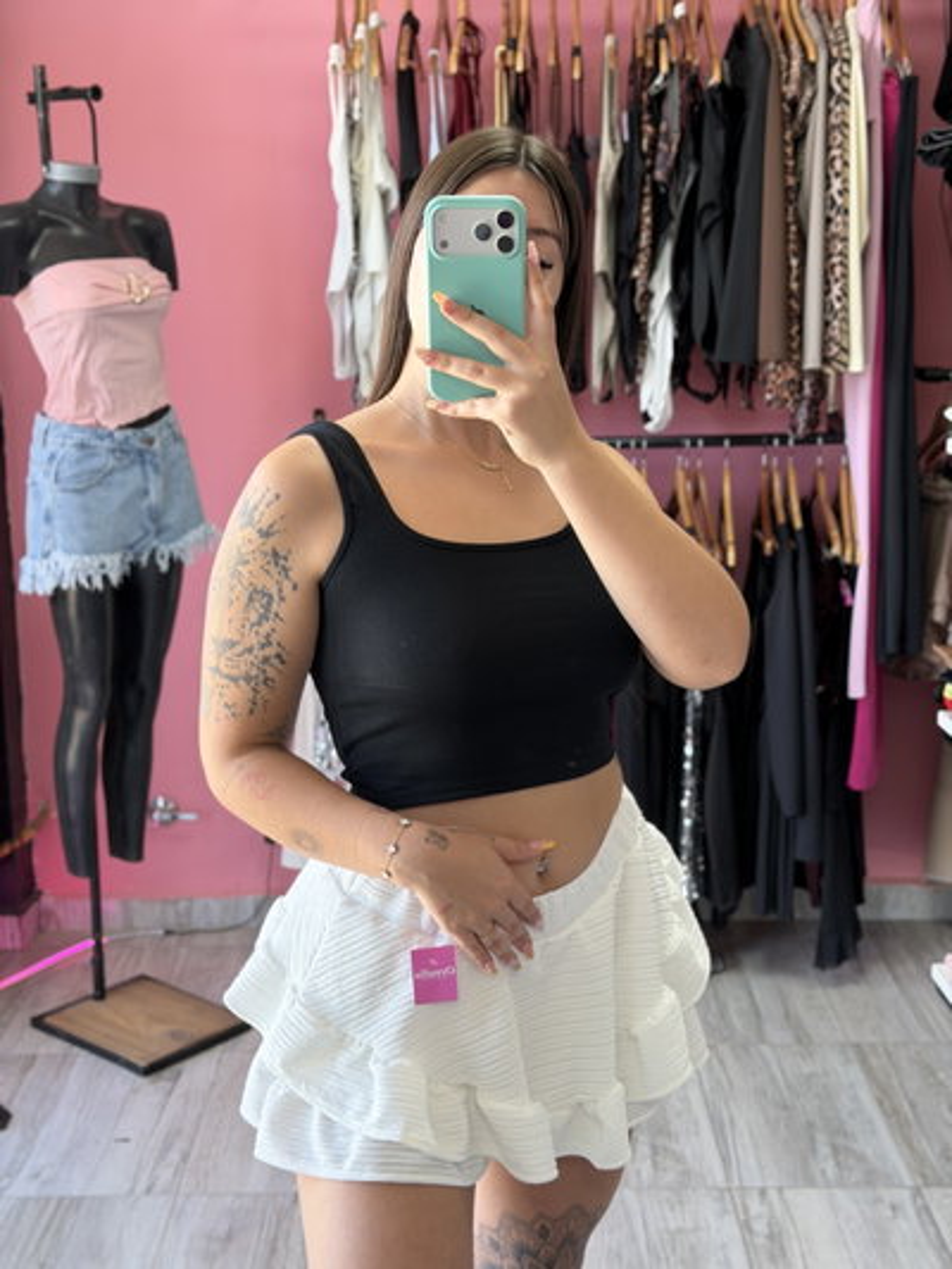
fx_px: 1759
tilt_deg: -12.2
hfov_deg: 30.3
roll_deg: +1.3
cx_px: 476
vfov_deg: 39.6
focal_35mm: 48
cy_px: 634
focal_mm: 6.76
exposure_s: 1/121
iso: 80
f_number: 1.78
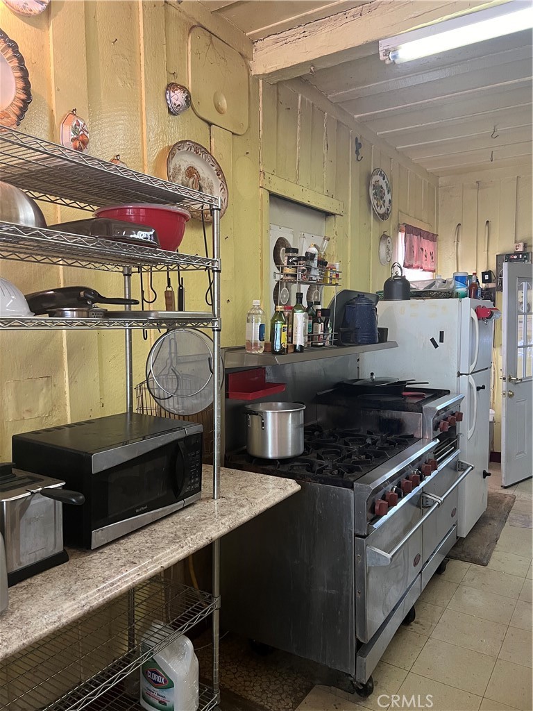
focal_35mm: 26
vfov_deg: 67.3
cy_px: 356
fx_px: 534
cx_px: 266
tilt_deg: -3.0
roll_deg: -0.2
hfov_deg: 53.1
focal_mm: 5.7
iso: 200
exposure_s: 1/41
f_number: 1.5
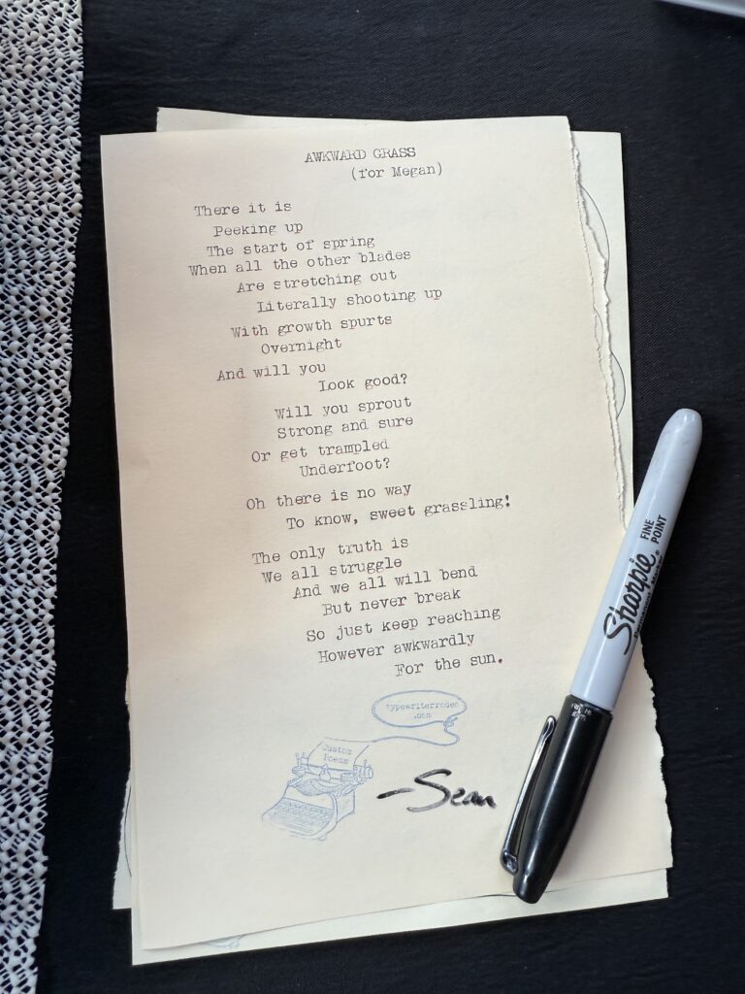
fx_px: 689
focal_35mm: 24
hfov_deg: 56.8
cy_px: 497
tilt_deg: -80.5
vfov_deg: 71.6
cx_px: 372
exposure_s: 1/120
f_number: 2.2
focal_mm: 2.22
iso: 100
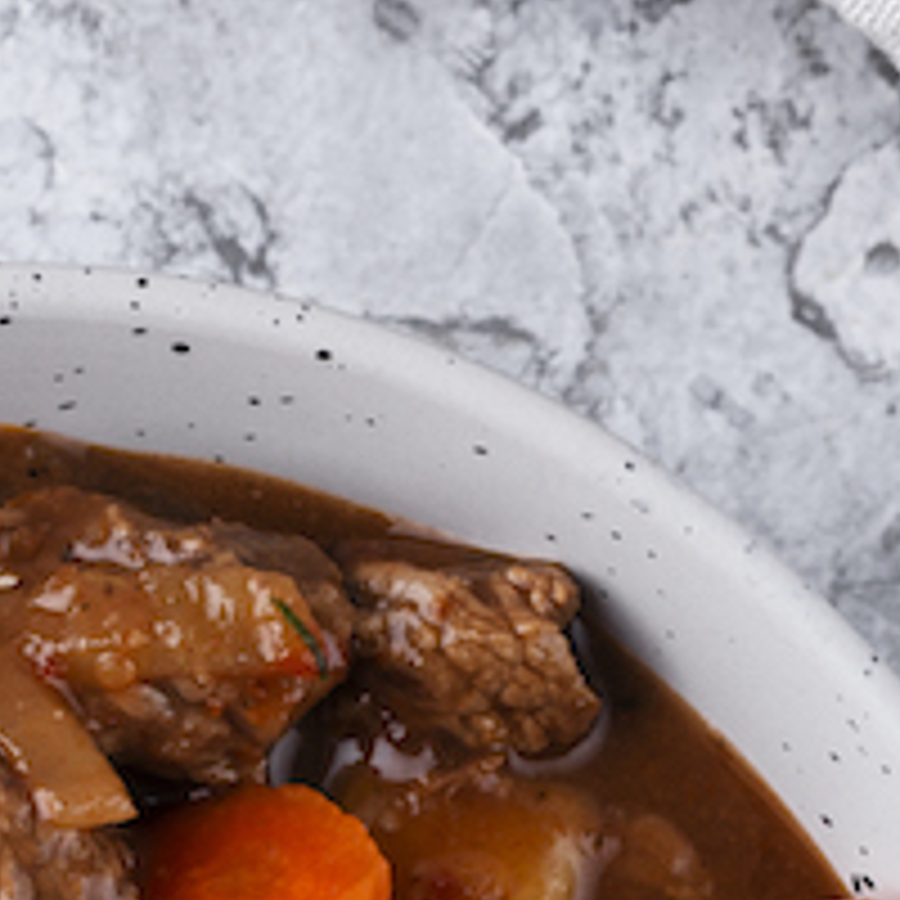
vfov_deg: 6.8
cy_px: 1384
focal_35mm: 255
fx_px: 7501
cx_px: -50
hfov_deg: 6.8
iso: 100
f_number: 9
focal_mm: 50
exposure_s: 1/100
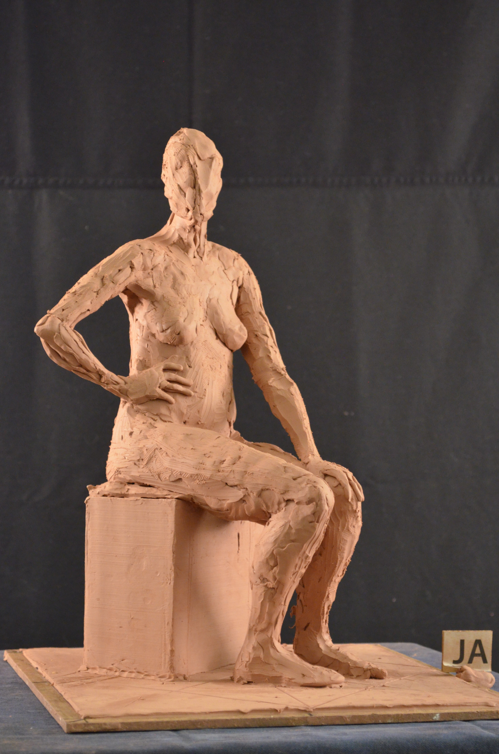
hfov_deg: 17.4
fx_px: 1629
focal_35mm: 78
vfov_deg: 26.0
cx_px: 250
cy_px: 377
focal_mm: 52
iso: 2500
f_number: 7.1
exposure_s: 1/30
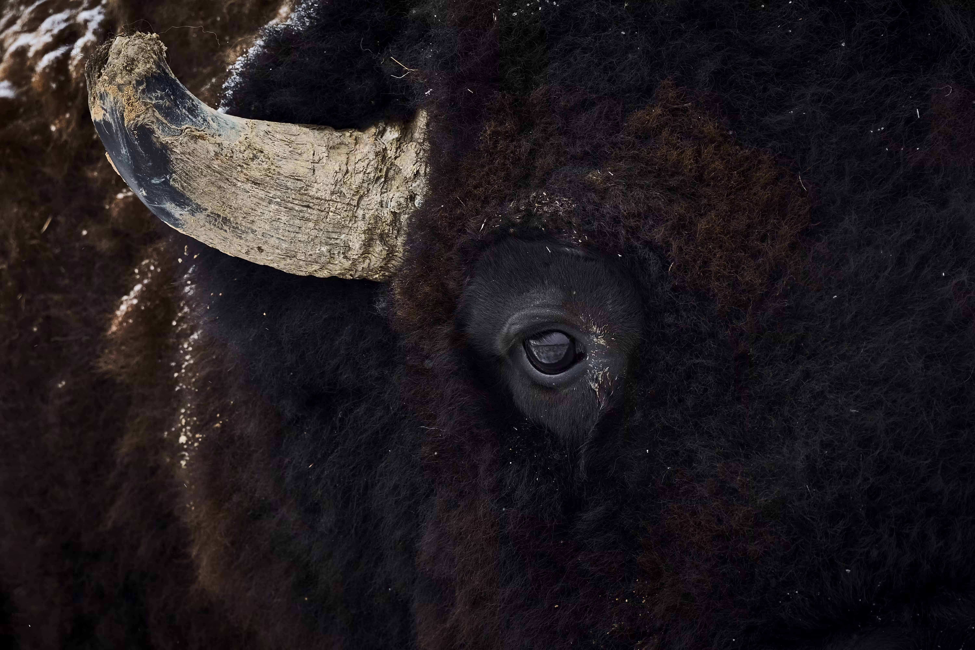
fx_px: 16249
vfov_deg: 2.3
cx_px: 488
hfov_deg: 3.4
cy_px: 325
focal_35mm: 600
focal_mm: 600
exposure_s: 1/500
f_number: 9
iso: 1250
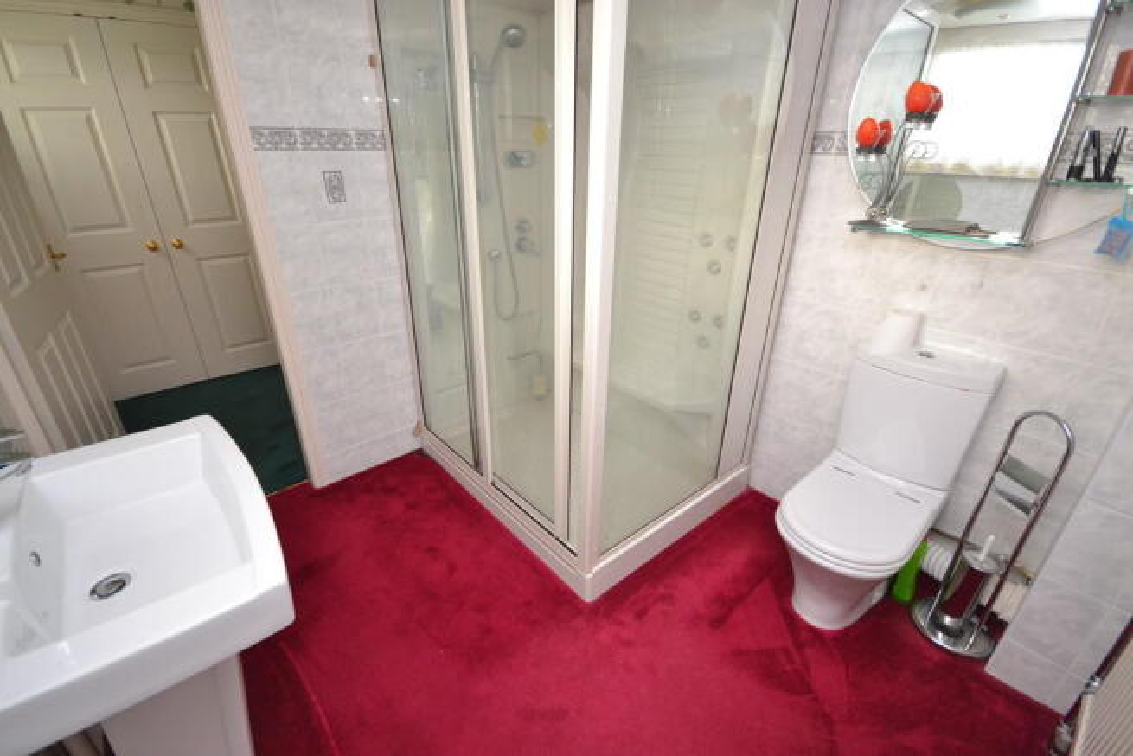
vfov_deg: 77.4
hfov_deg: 100.4
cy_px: 378
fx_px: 472
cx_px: 566
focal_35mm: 15
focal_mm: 10
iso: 720
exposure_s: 1/60
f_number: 4
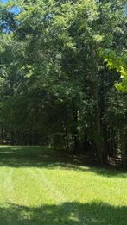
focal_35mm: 50
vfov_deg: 40.9
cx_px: 33
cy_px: 146
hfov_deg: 23.7
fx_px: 299
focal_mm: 6.76
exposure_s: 1/1046
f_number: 1.78
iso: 80
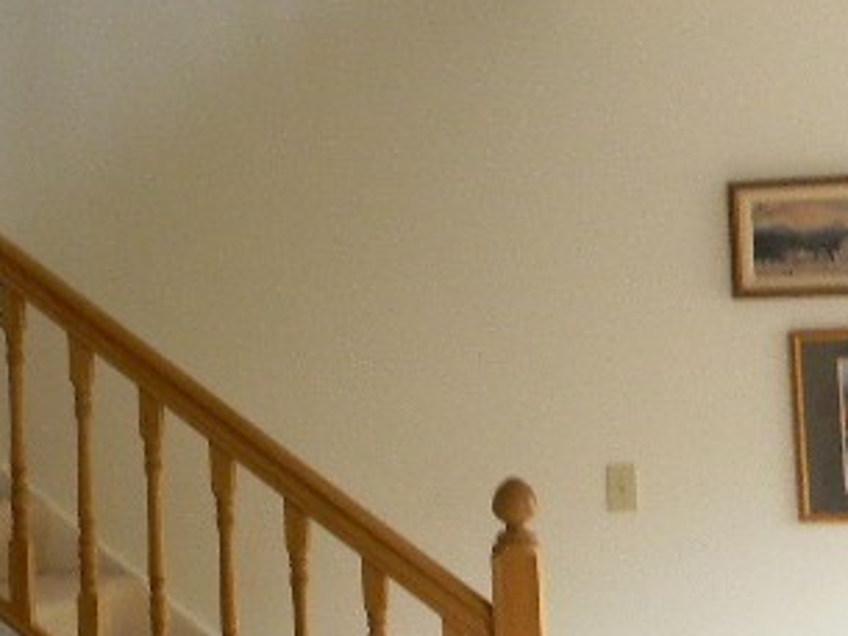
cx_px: -136
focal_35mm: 94
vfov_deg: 15.7
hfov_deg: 19.8
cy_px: 286
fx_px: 2304
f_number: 3.5
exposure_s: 1/30
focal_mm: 5
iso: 248
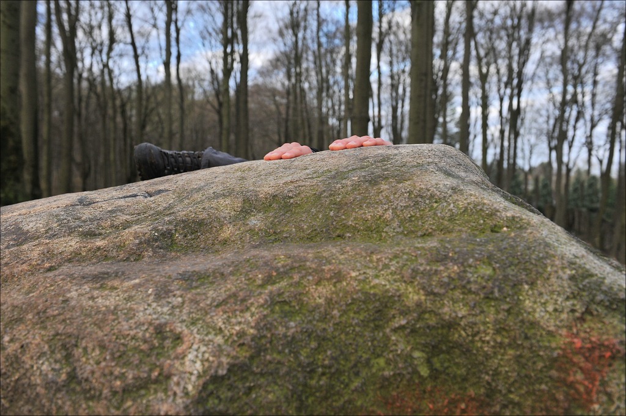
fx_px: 556
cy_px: 208
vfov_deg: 41.1
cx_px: 313
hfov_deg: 58.8
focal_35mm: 32
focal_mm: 32
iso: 1000
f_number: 5.6
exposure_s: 1/500
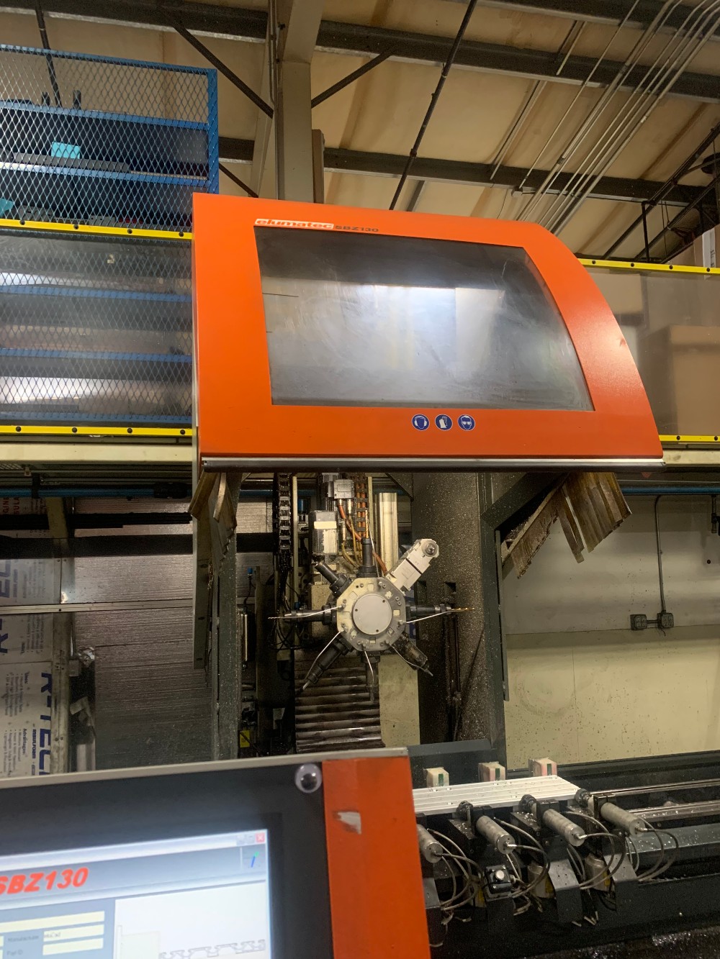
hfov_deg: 53.1
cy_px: 480
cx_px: 360
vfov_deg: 67.3
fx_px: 721
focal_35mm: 26
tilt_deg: +8.1
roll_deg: +3.0
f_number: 1.8
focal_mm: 4.25
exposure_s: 1/60
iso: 320
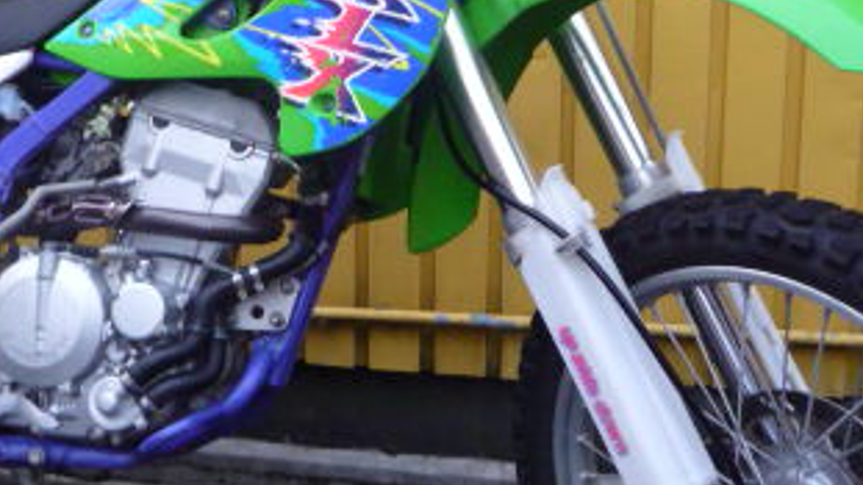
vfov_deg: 21.4
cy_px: 164
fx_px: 1282
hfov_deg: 36.8
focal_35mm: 56
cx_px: 286
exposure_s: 1/30
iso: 200
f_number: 2.8
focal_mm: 4.4
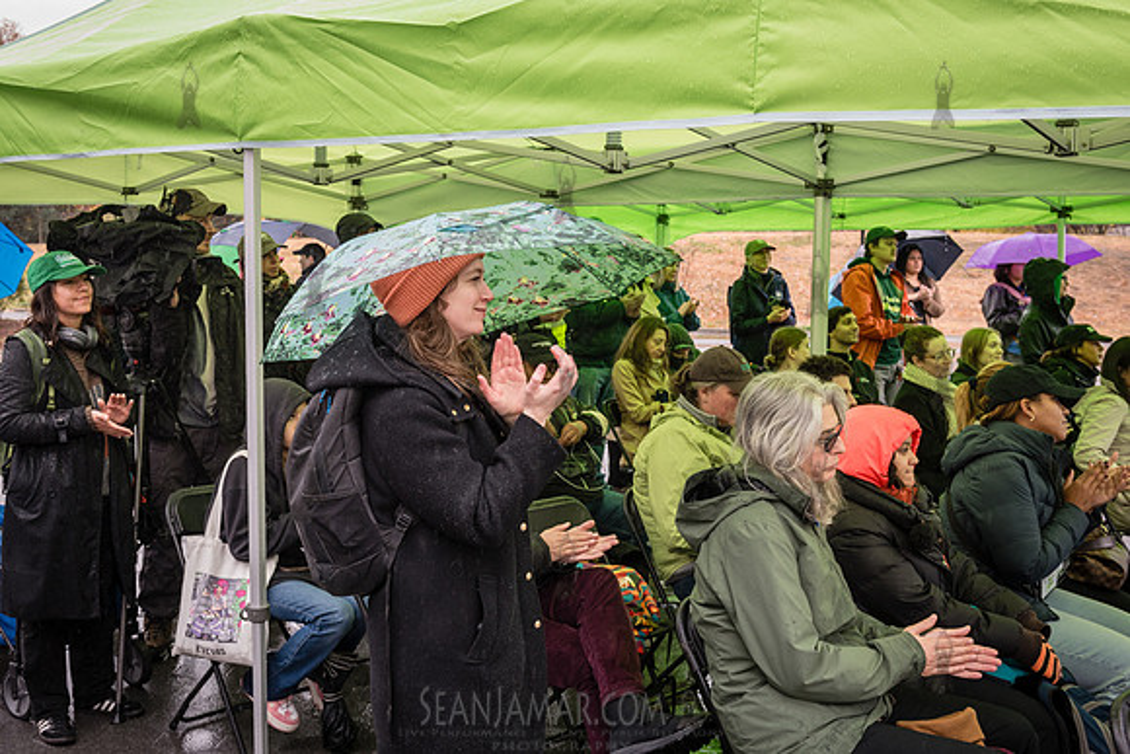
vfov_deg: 32.7
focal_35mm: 41
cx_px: 524
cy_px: 365
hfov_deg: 47.5
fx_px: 1284
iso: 640
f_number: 5.6
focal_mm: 38
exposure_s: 1/250
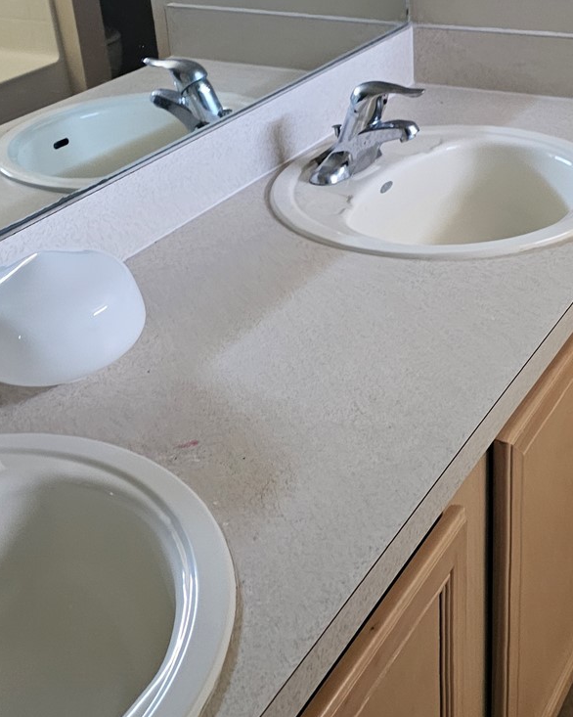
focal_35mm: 49
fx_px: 1039
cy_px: 289
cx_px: 323
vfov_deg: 37.9
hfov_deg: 30.8
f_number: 1.7
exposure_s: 1/120
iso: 1000
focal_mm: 6.3
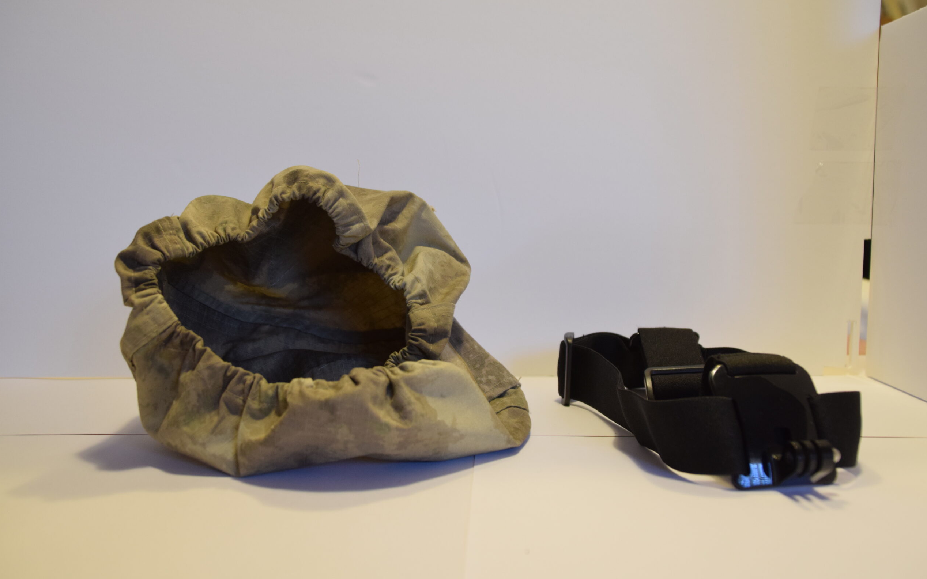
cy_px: 279
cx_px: 464
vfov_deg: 35.8
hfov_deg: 54.6
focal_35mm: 36
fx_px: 897
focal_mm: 23
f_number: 3.8
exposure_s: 1/50
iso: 800
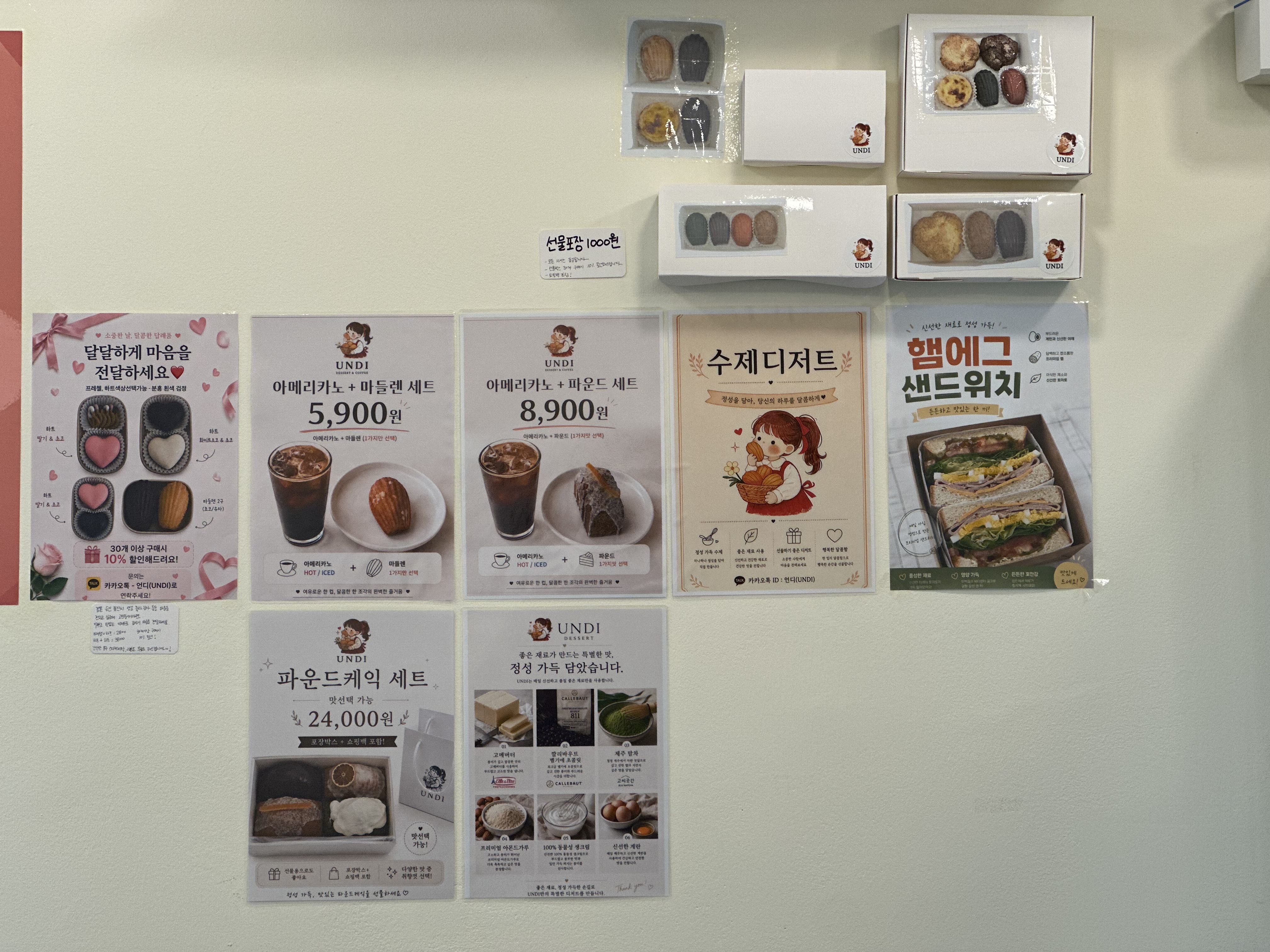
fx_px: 2825
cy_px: 476
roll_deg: +0.2
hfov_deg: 25.3
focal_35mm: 77
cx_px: 635
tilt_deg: +1.4
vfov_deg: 19.1
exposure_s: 1/120
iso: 100
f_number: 2.8
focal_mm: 9
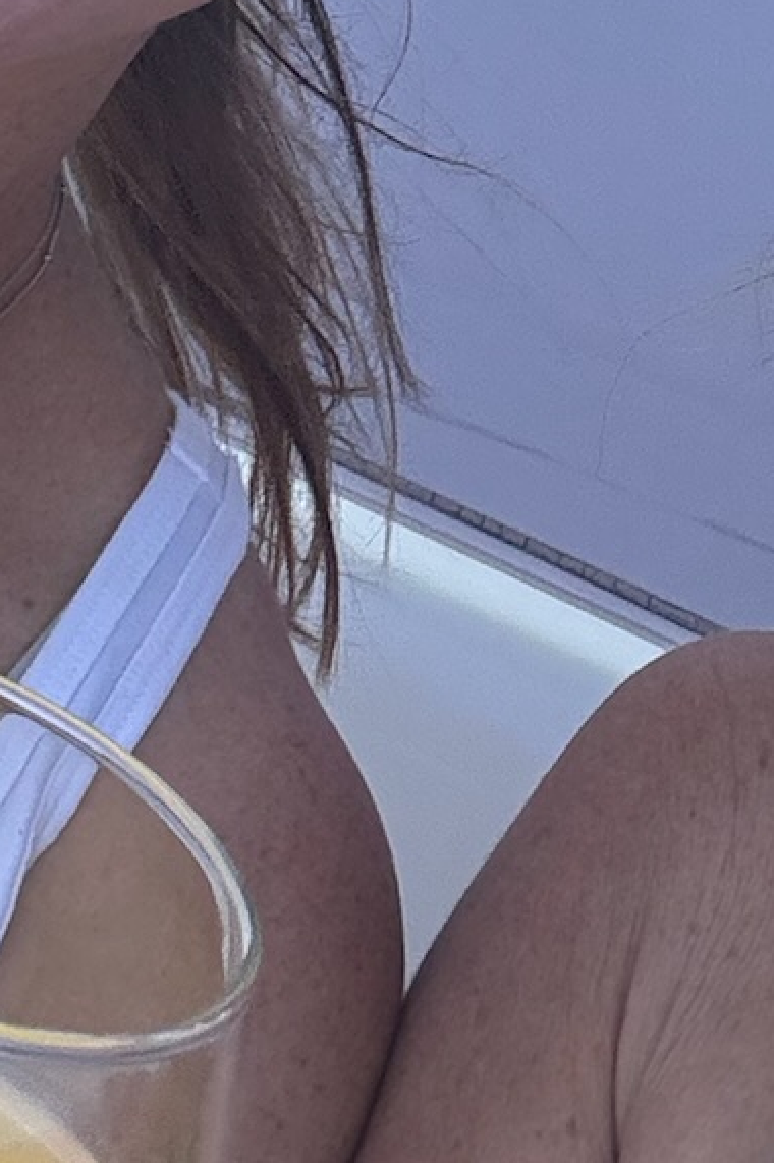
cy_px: -597
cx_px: 485
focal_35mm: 112
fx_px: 3616
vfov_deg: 16.6
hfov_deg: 12.2
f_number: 1.9
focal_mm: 2.69
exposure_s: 1/614
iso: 25
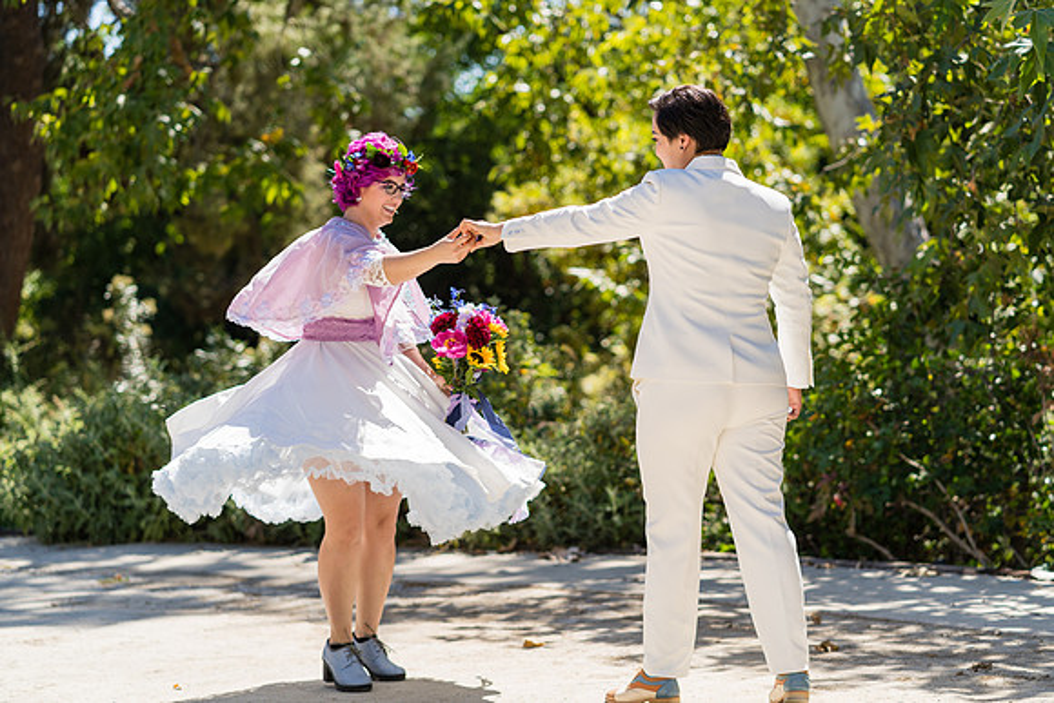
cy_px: 352
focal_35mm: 85
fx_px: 2489
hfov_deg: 23.9
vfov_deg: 16.1
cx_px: 527
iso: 100
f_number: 2.8
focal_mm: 85
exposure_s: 1/800
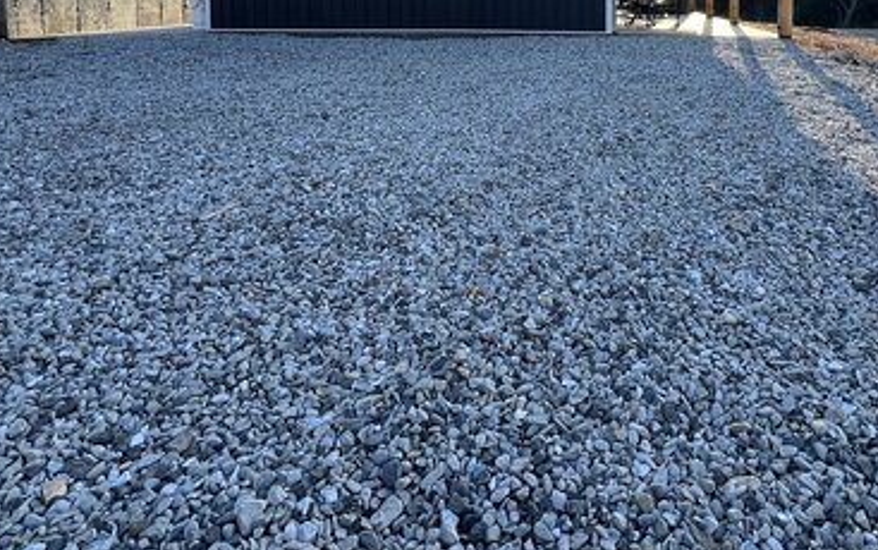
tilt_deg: -4.4
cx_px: 538
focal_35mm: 24
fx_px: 575
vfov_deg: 45.1
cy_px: 29
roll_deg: -0.1
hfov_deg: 73.7
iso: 32
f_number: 1.8
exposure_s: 1/362
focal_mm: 1.57
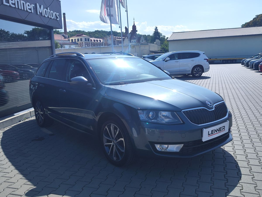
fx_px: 174
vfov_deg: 58.9
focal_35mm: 23
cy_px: 98
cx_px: 131
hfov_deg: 73.9
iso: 50
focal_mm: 7.01
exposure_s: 1/1226
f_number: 1.69
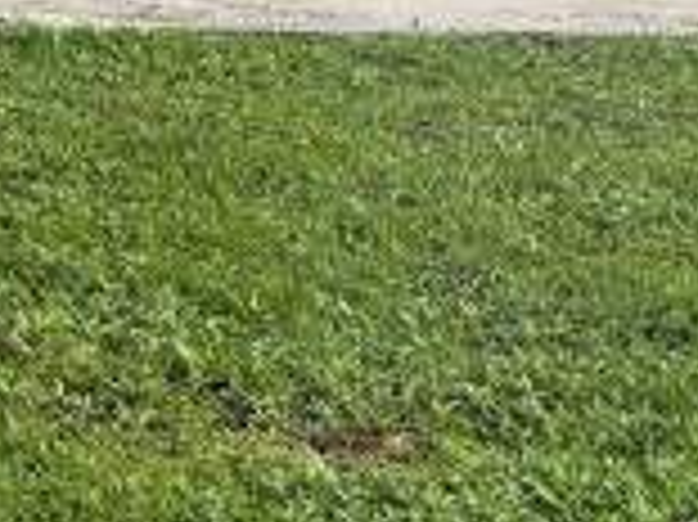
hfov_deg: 13.8
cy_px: -256
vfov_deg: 11.5
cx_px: -630
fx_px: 2498
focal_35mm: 124
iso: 80
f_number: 1.78
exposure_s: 1/2370
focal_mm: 6.76
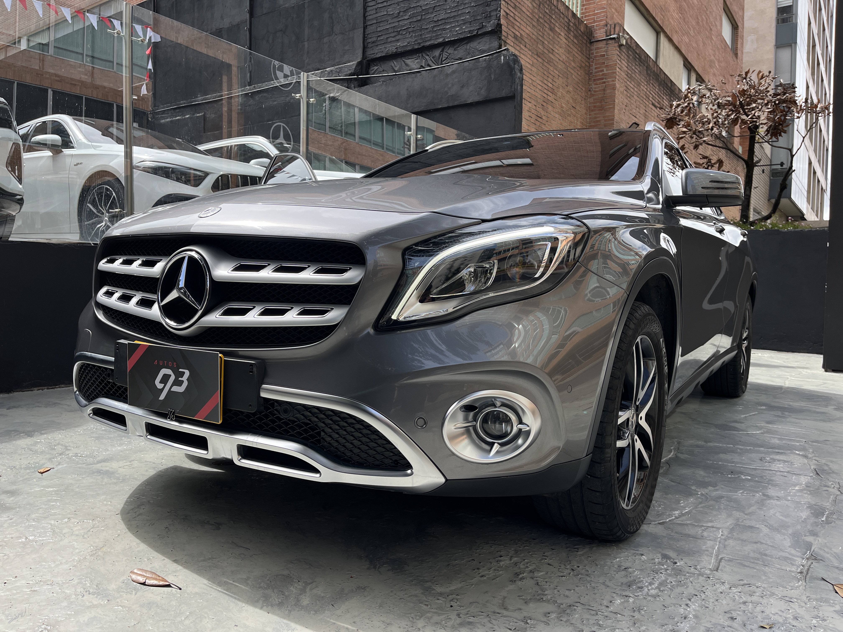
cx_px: 422
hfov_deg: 67.3
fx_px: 633
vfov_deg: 53.1
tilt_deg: -4.1
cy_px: 316
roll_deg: -1.1
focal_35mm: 26
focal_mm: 5.1
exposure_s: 1/1199
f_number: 1.6
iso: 50
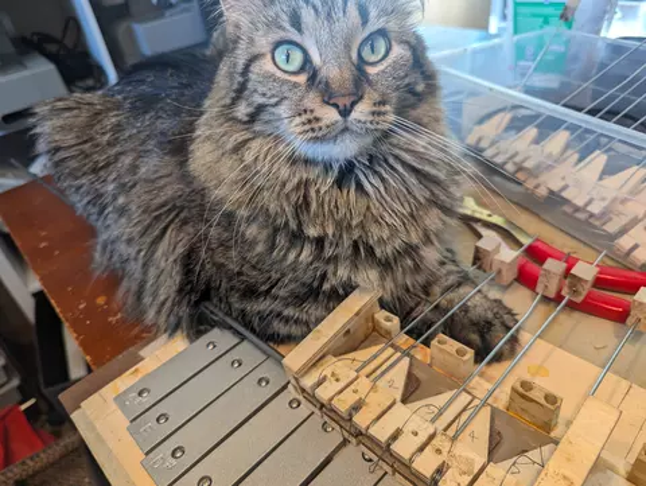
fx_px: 448
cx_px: 323
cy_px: 243
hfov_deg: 71.5
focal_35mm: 24
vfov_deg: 56.9
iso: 261
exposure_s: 1/120
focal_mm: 6.81
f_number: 1.85
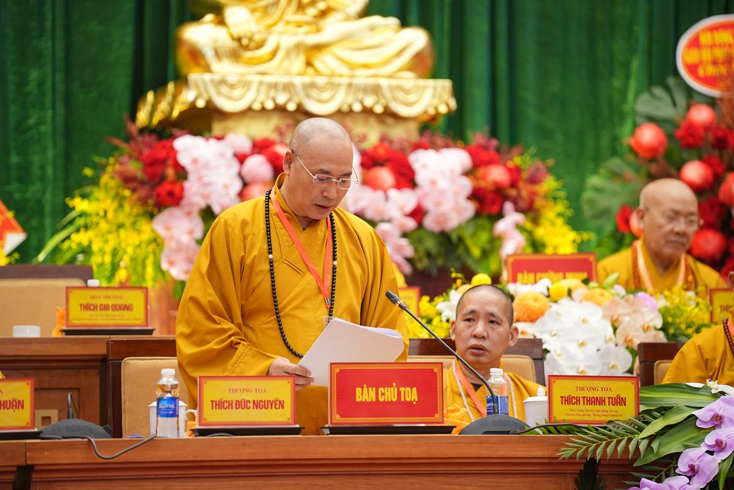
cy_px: 245
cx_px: 367
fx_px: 4077
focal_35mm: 200
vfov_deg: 6.9
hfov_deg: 10.3
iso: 1250
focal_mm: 200
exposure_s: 1/125
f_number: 2.8
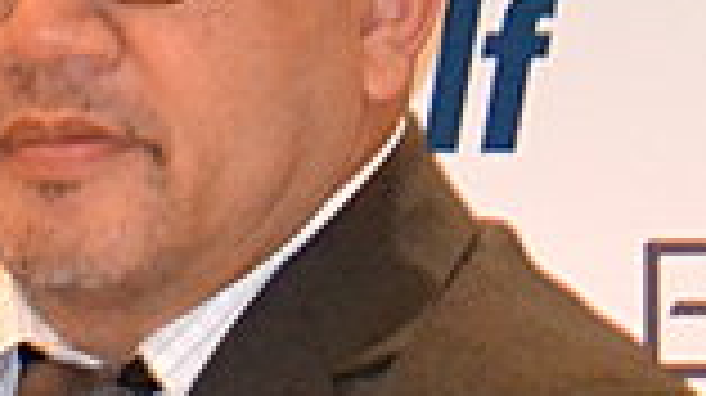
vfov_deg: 1.7
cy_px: 666
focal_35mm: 720
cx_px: -881
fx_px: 13467
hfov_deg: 3.0
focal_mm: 60
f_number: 5.3
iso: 3200
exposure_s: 1/60
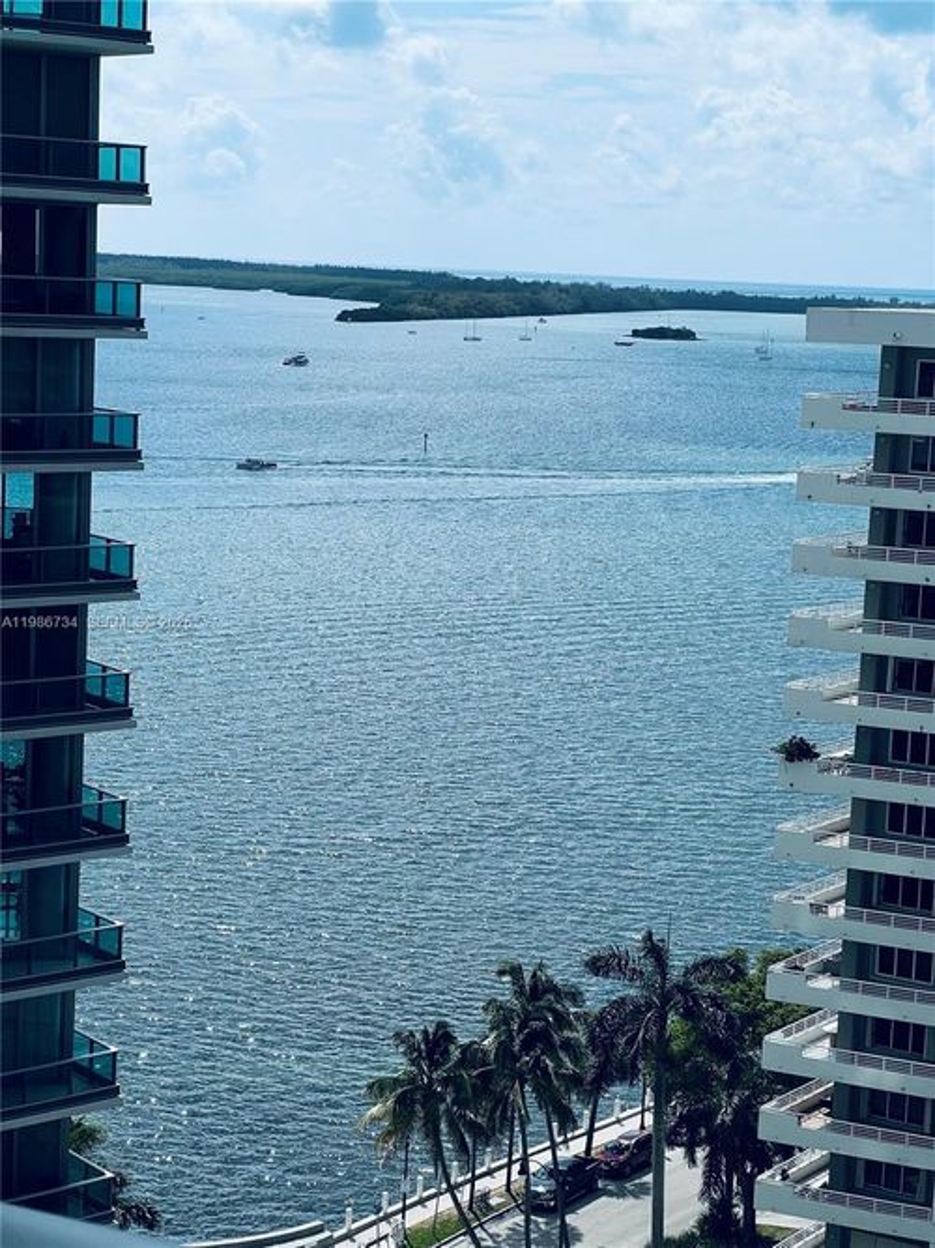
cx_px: 468
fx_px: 2774
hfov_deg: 19.1
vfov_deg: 25.3
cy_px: 624
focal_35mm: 77
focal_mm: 9
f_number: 2.8
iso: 32
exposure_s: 1/1357
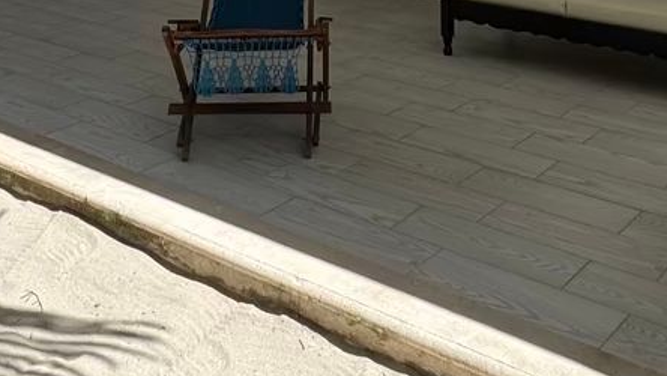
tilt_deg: +11.2
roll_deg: +0.8
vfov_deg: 16.0
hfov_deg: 37.8
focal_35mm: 55
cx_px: 344
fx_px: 973
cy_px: -414
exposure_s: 1/956
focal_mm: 2.22
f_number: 2.2
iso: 40
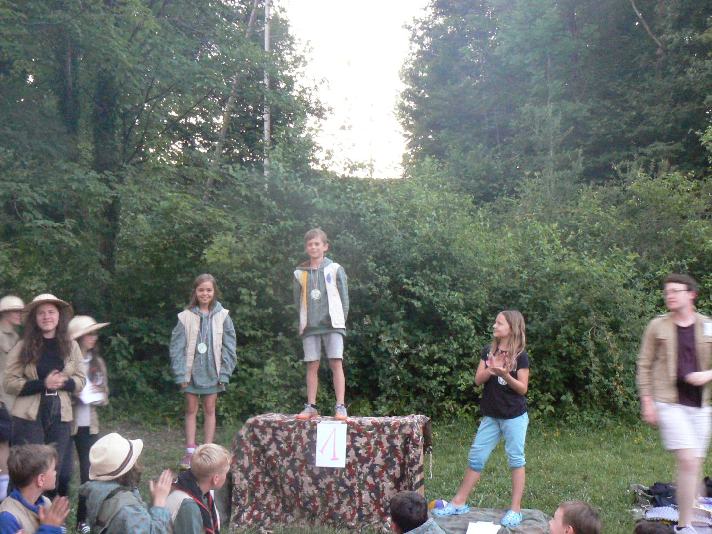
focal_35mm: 47
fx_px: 967
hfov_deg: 40.4
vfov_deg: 30.9
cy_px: 267
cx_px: 356
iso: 400
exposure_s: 1/13
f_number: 7.1
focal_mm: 7.8
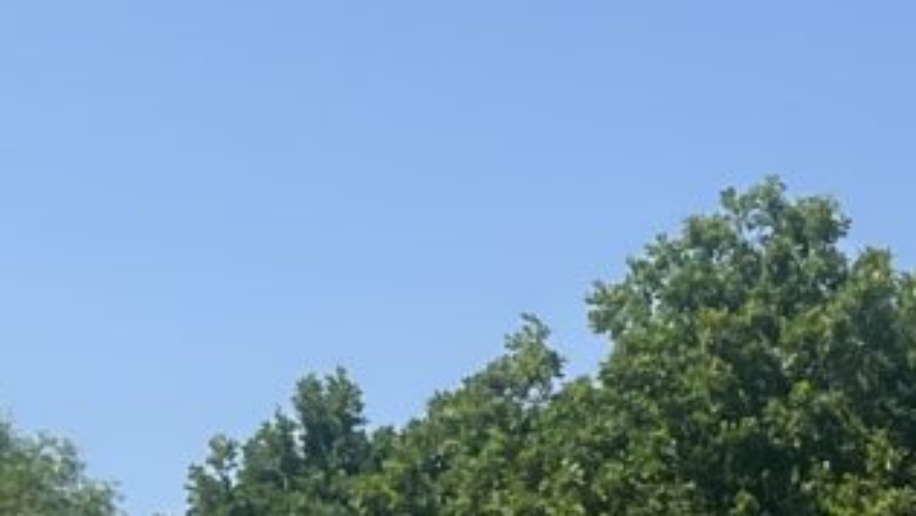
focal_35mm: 172
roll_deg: -1.2
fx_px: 4179
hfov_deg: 11.8
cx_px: 1478
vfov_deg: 6.8
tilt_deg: +0.1
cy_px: 1099
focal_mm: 5.7
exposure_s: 1/3460
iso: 50
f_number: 1.5
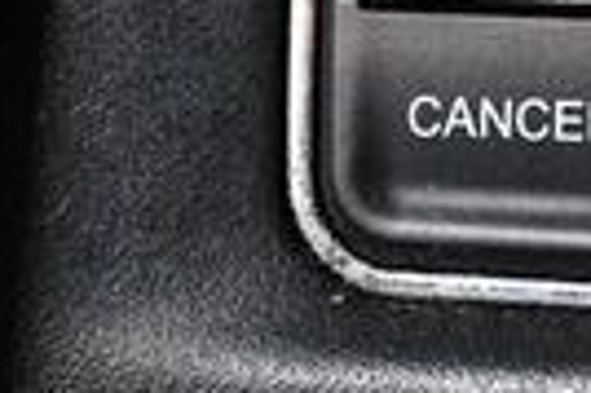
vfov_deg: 4.5
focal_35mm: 301
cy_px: -146
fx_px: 4935
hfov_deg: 6.8
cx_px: 745
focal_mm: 42
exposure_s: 1/60
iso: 6400
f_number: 5.3
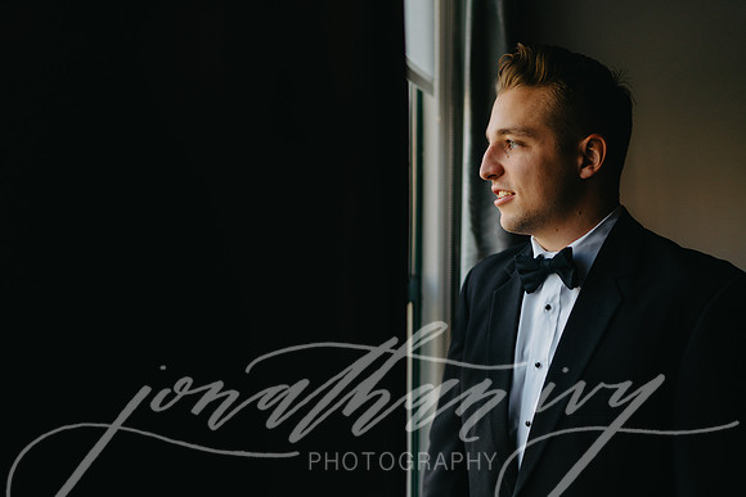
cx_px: 373
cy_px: 248
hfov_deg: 54.4
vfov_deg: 37.9
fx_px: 725
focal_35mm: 35
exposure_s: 1/1000
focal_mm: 35
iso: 320
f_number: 1.4
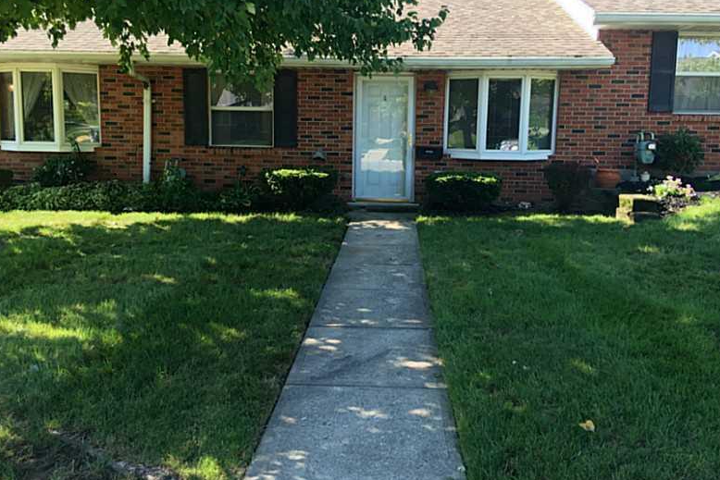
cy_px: 206
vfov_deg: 42.2
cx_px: 364
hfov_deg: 60.3
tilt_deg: -5.1
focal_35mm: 31
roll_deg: -1.2
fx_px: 620
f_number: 2.2
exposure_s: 1/150
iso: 25
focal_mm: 4.15
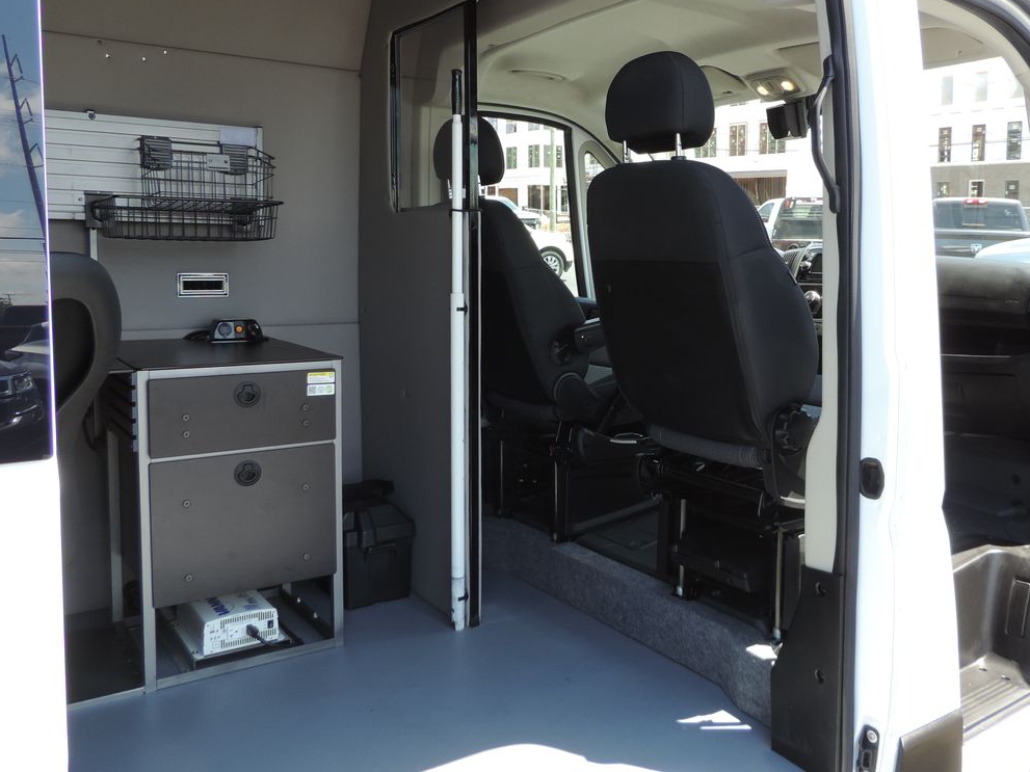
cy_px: 323
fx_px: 922
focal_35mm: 31
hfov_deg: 57.9
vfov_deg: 45.3
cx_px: 622
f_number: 3
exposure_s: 1/160
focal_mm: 4.3
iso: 80
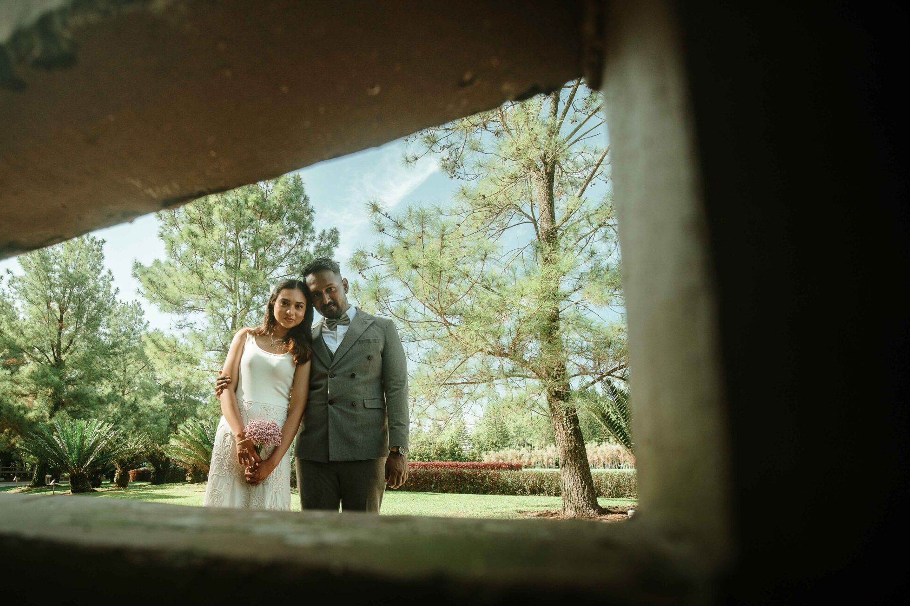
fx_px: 446
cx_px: 332
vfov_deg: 67.1
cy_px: 386
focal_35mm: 18
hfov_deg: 89.0
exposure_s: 1/160
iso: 100
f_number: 2.8
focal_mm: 9
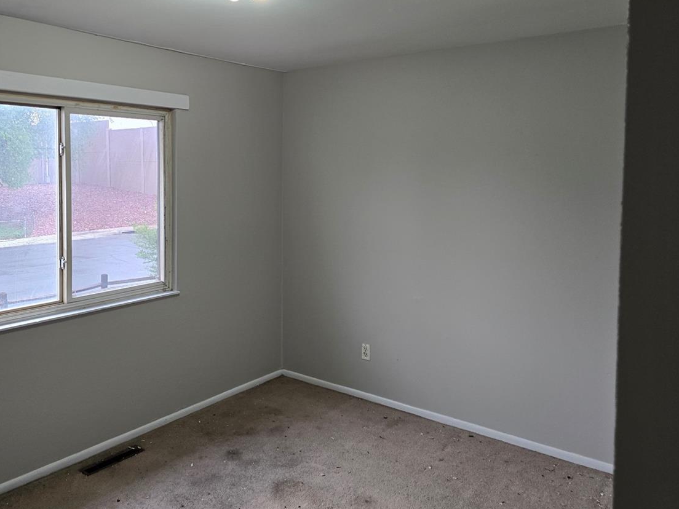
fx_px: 588
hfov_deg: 59.2
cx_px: 254
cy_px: 199
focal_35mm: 30
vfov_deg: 46.5
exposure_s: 1/180
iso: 125
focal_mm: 6.3
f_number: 1.7
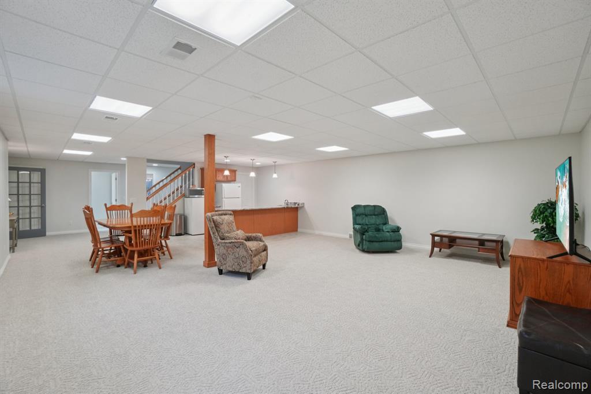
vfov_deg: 77.3
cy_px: 197
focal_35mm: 15
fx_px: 246
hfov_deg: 100.4
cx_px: 296
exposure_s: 1/30
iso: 500
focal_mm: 10
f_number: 8
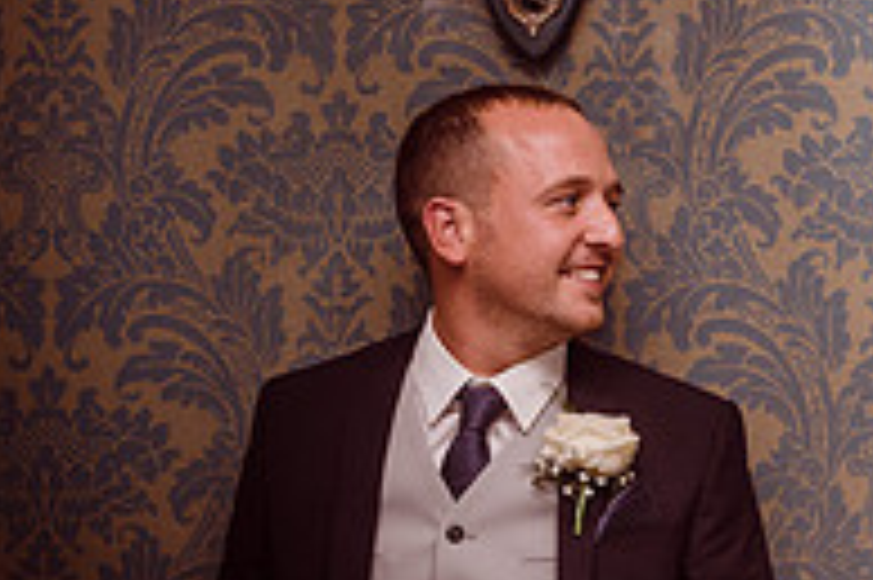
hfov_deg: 11.3
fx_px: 4240
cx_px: 1274
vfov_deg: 7.8
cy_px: 148
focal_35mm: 175
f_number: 5.6
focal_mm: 55
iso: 400
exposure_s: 1/80
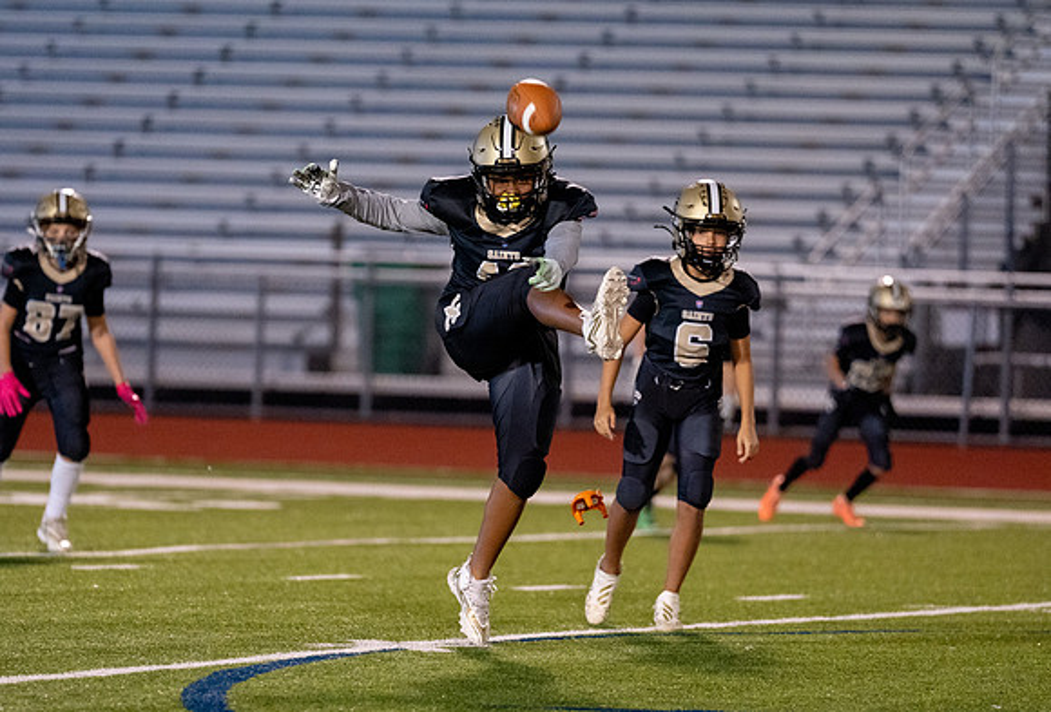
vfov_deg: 4.7
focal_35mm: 296
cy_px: 410
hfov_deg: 6.9
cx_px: 429
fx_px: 8688
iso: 5000
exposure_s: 1/1000
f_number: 2.8
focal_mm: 200
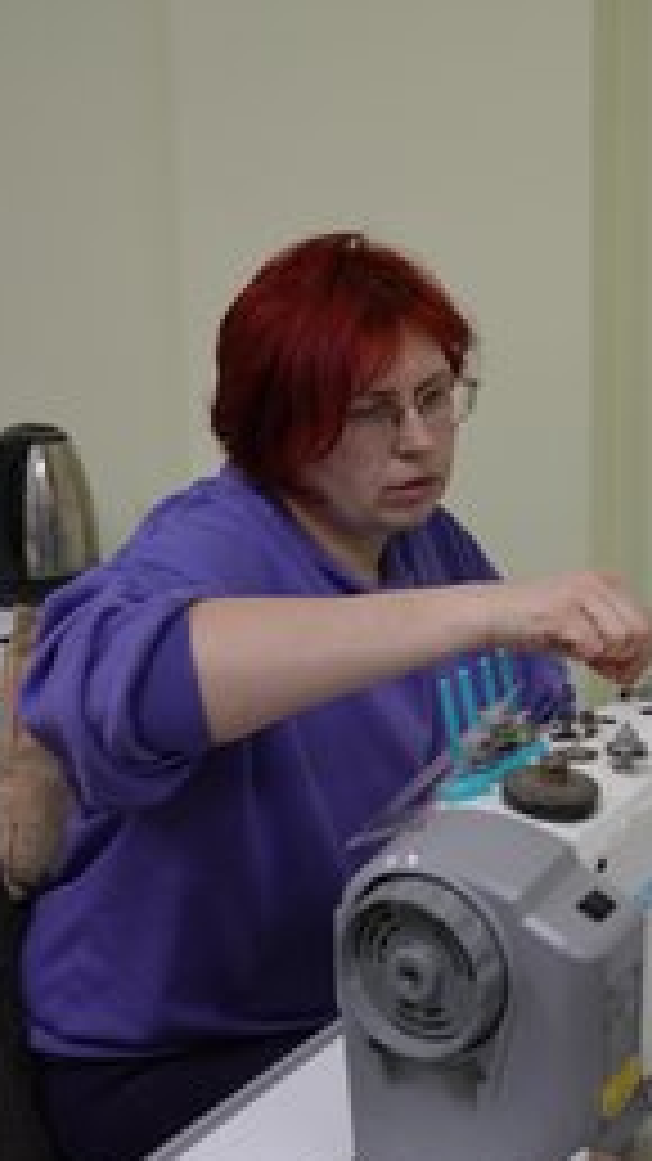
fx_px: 1599
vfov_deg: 39.9
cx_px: 656
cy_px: 596
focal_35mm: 52
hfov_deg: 22.2
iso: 640
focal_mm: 32
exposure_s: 1/160
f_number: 4
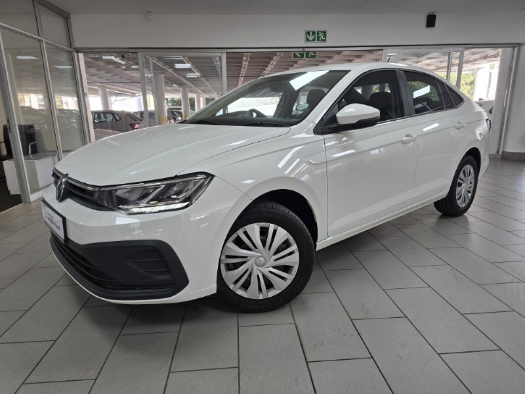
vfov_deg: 58.9
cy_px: 197
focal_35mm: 23
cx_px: 262
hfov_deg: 73.9
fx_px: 349
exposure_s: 1/100
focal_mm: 6.3
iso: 50
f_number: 1.7
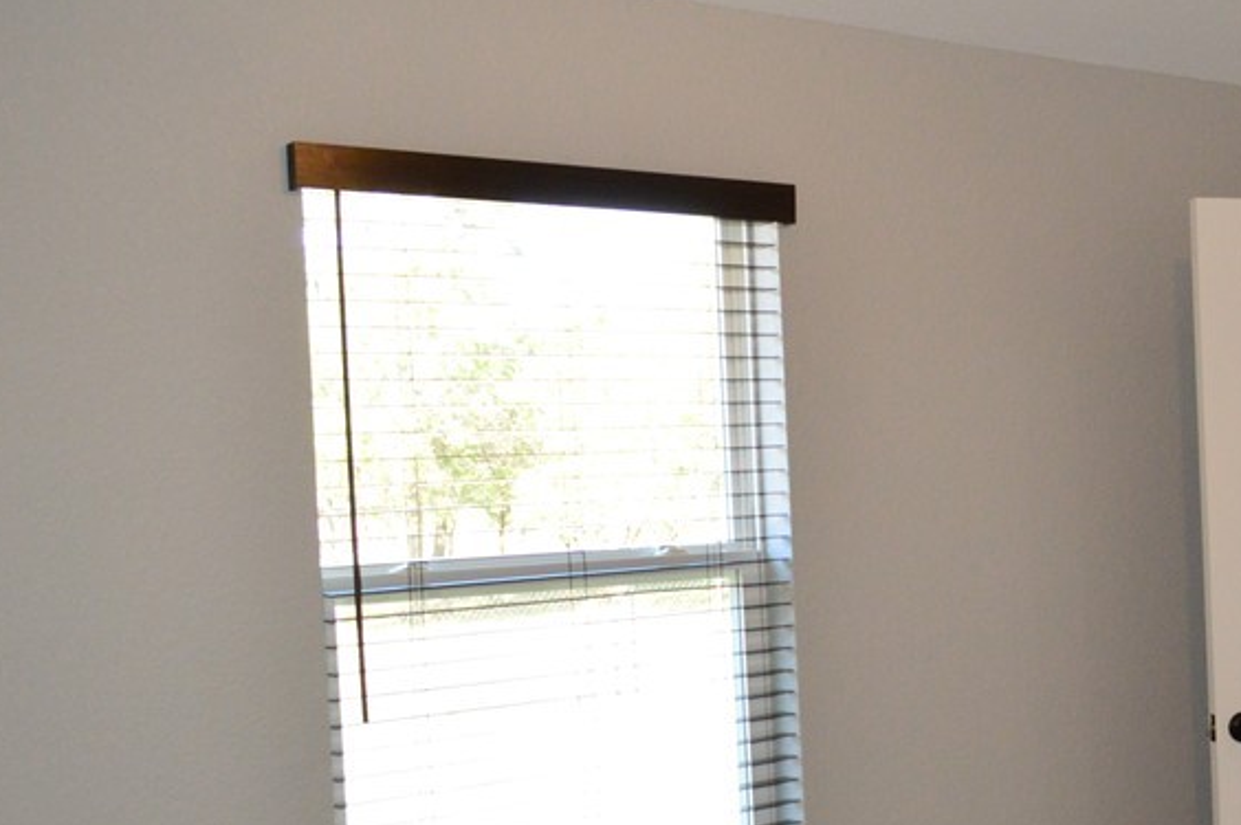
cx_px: 1180
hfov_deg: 35.3
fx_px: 1791
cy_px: 504
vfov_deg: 25.9
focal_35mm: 52
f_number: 5.6
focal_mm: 18
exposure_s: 1/125
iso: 1600
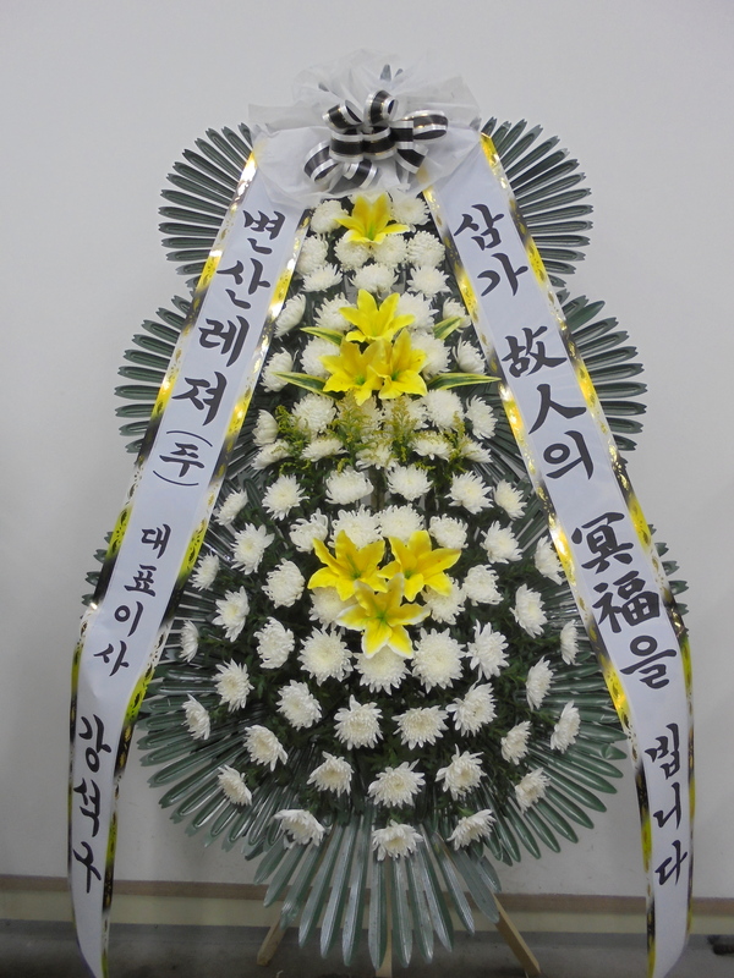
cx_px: 367
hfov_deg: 53.1
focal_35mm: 26
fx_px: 735
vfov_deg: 67.3
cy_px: 489
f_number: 3.5
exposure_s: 1/30
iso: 160
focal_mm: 4.6
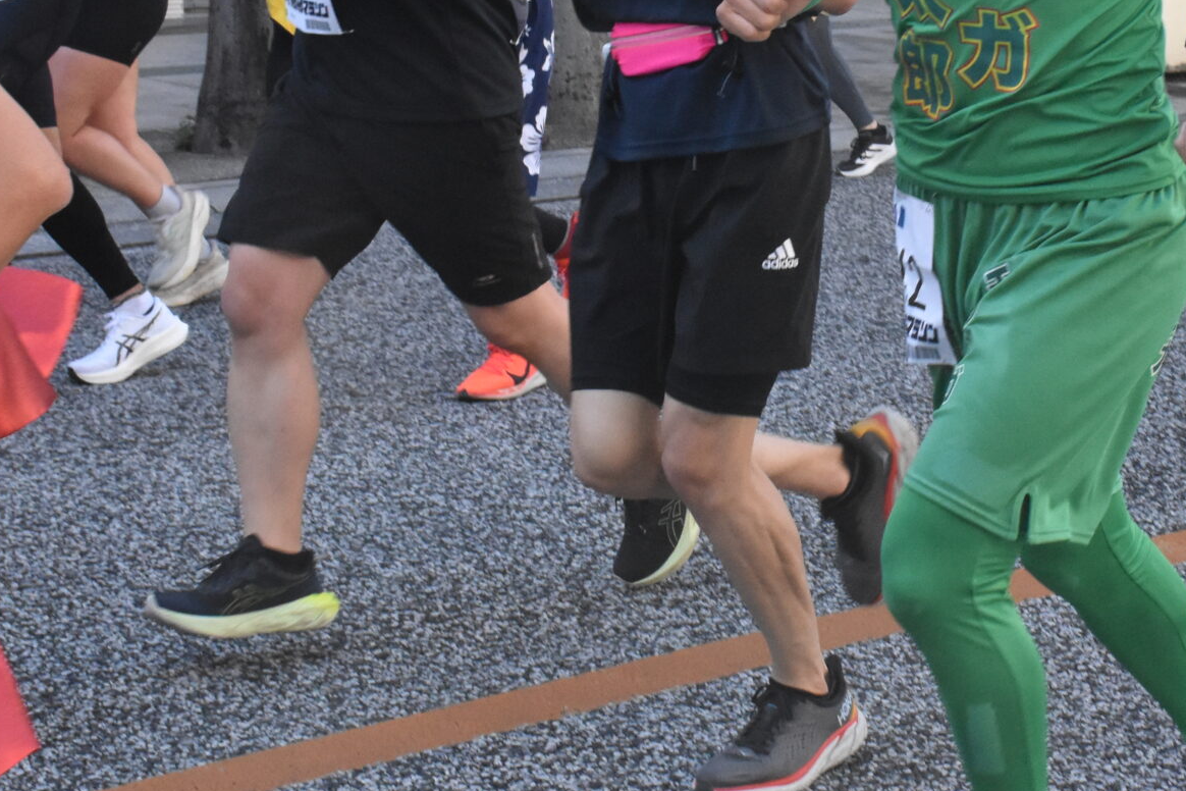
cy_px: 223
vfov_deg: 15.3
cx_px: 884
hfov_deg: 22.6
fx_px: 2935
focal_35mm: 89
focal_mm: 27
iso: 2500
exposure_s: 1/500
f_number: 11
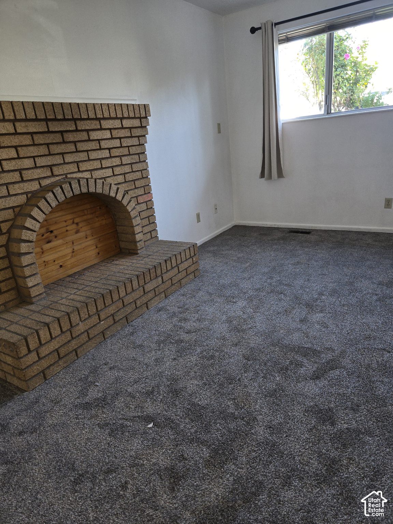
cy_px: 262
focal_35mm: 23
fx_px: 348
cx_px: 196
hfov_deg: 58.9
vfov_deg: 73.9
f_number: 1.8
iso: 100
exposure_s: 1/60
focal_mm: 5.4
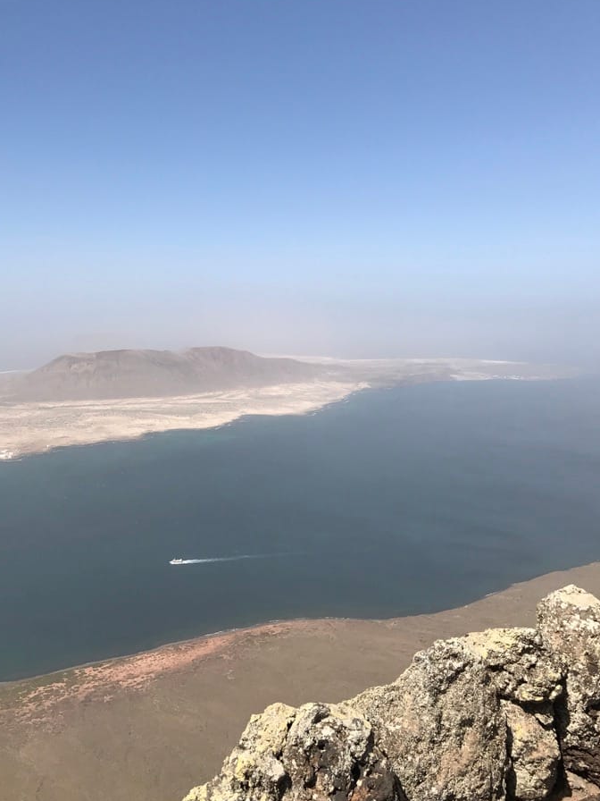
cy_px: 374
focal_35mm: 32
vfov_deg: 56.8
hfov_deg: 44.1
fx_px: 740
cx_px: 279
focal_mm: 3.99
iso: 20
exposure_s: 1/3425
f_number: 1.8
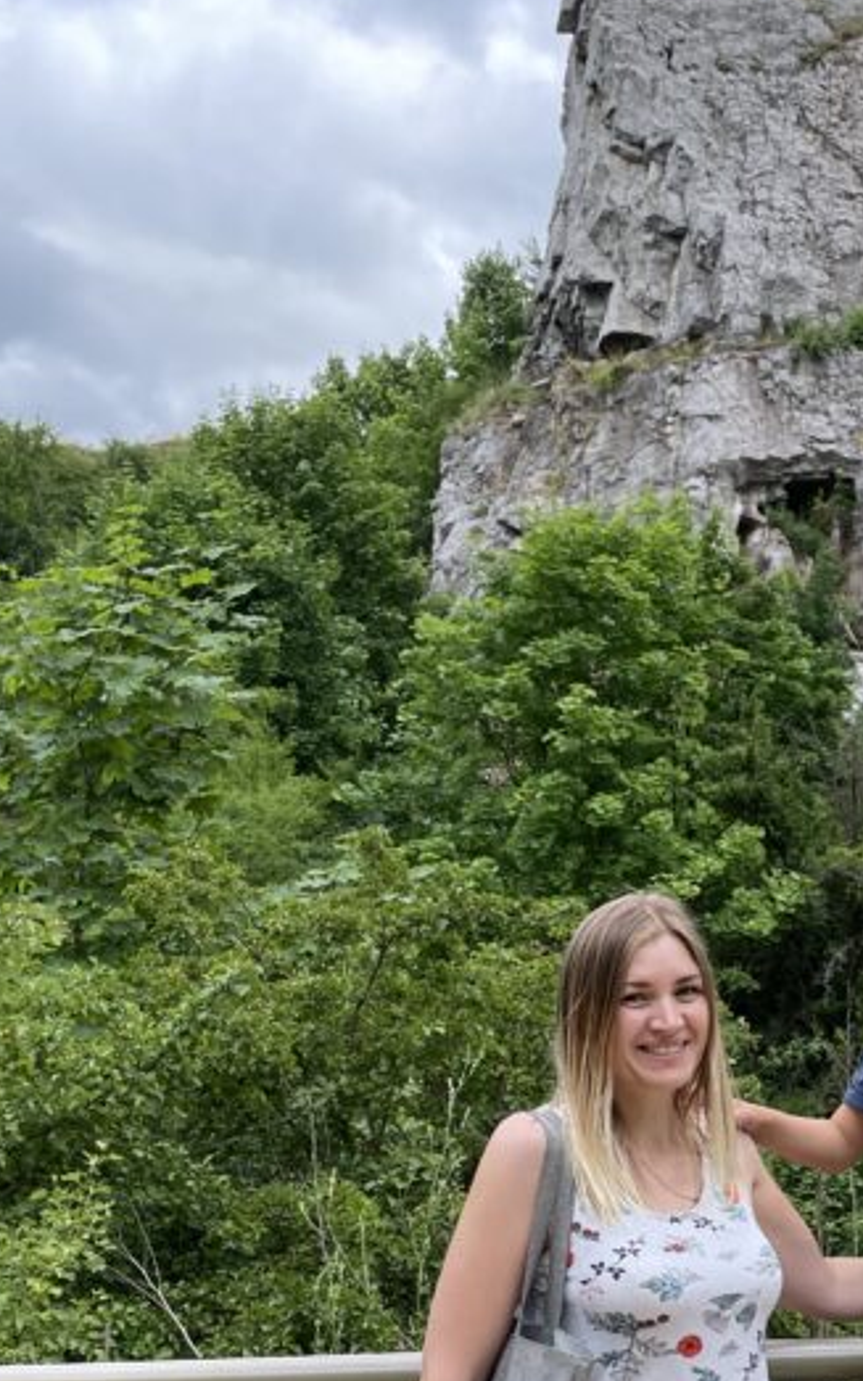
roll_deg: +0.7
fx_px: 2032
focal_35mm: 54
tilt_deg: -2.7
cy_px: 1141
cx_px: 845
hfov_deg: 23.1
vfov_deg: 36.0
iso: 32
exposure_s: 1/1114
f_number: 1.6
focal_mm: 4.2
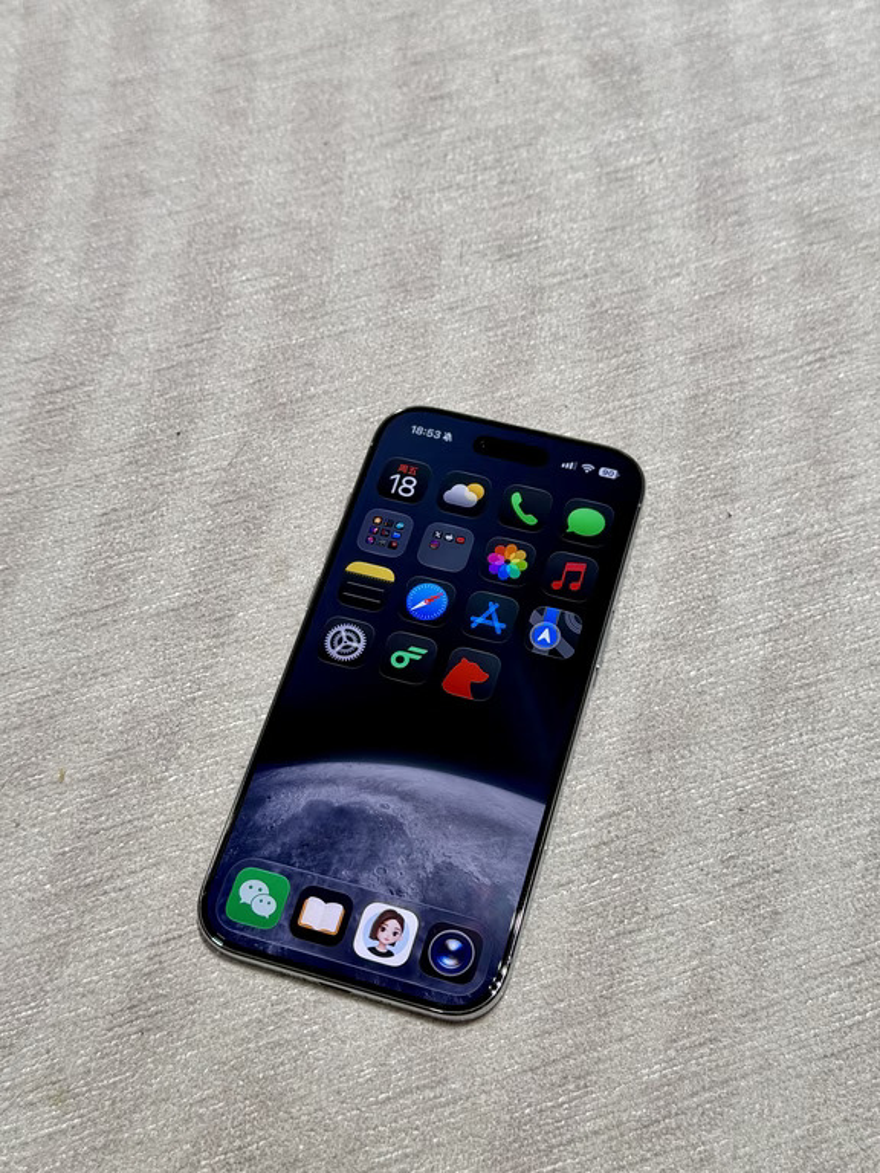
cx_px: 440
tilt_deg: -60.1
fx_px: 1627
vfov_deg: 39.7
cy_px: 586
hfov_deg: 30.3
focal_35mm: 48
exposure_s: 1/100
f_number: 1.78
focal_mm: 6.76
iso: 64
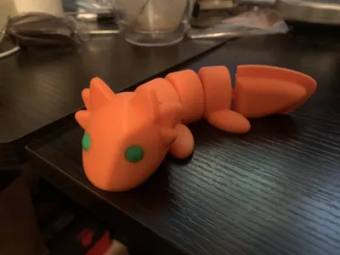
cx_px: 170
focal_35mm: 26
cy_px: 128
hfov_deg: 67.3
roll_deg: -0.5
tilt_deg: -31.4
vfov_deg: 53.1
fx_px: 255
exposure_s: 1/15
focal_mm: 4.25
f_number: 1.8
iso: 800
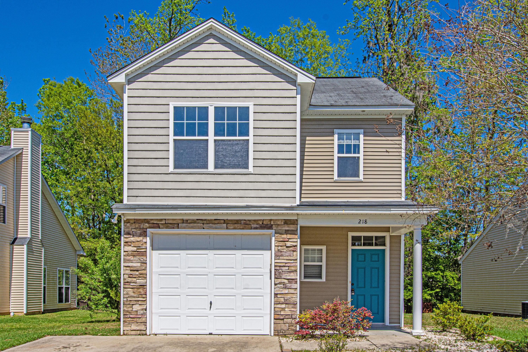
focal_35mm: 30
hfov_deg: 61.9
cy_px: 176
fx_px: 440
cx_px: 264
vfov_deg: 43.6
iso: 320
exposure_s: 1/800
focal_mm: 20
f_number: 10
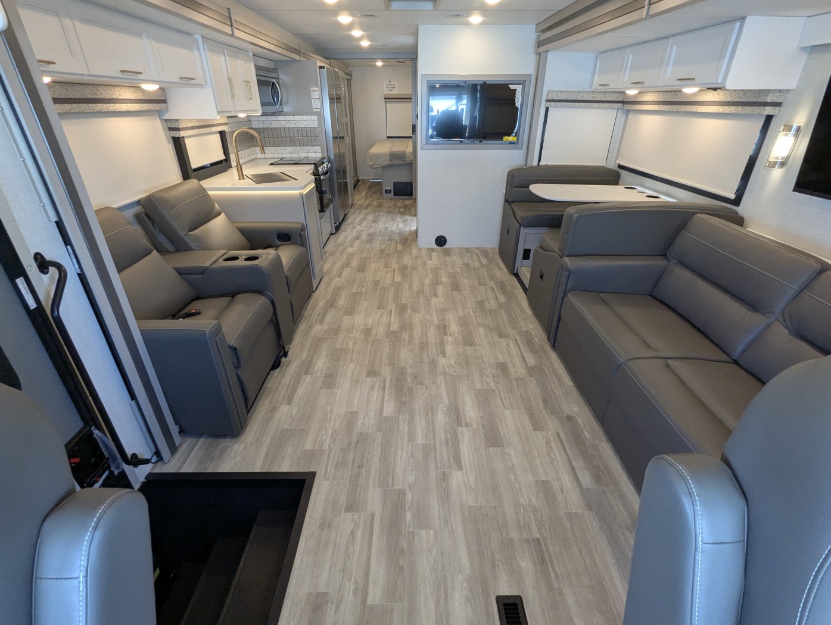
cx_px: 416
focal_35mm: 16
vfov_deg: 78.2
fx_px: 385
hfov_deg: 94.4
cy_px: 312
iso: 334
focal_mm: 2.35
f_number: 2.2
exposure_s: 1/185
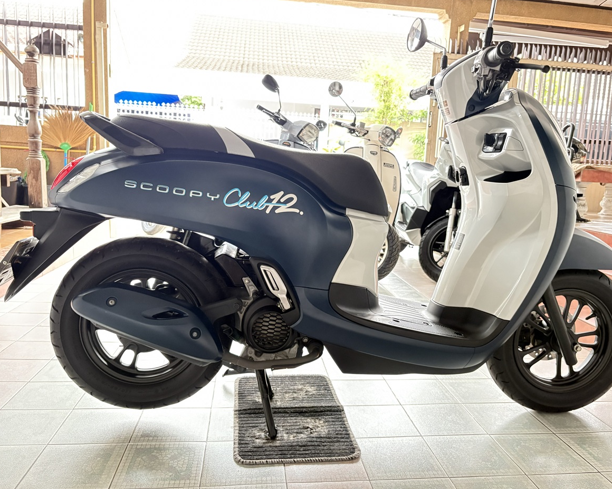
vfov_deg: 51.5
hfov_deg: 62.2
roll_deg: -2.8
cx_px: 315
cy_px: 246
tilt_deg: -9.3
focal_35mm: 28
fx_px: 507
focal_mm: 5.96
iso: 640
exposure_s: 1/33
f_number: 1.6
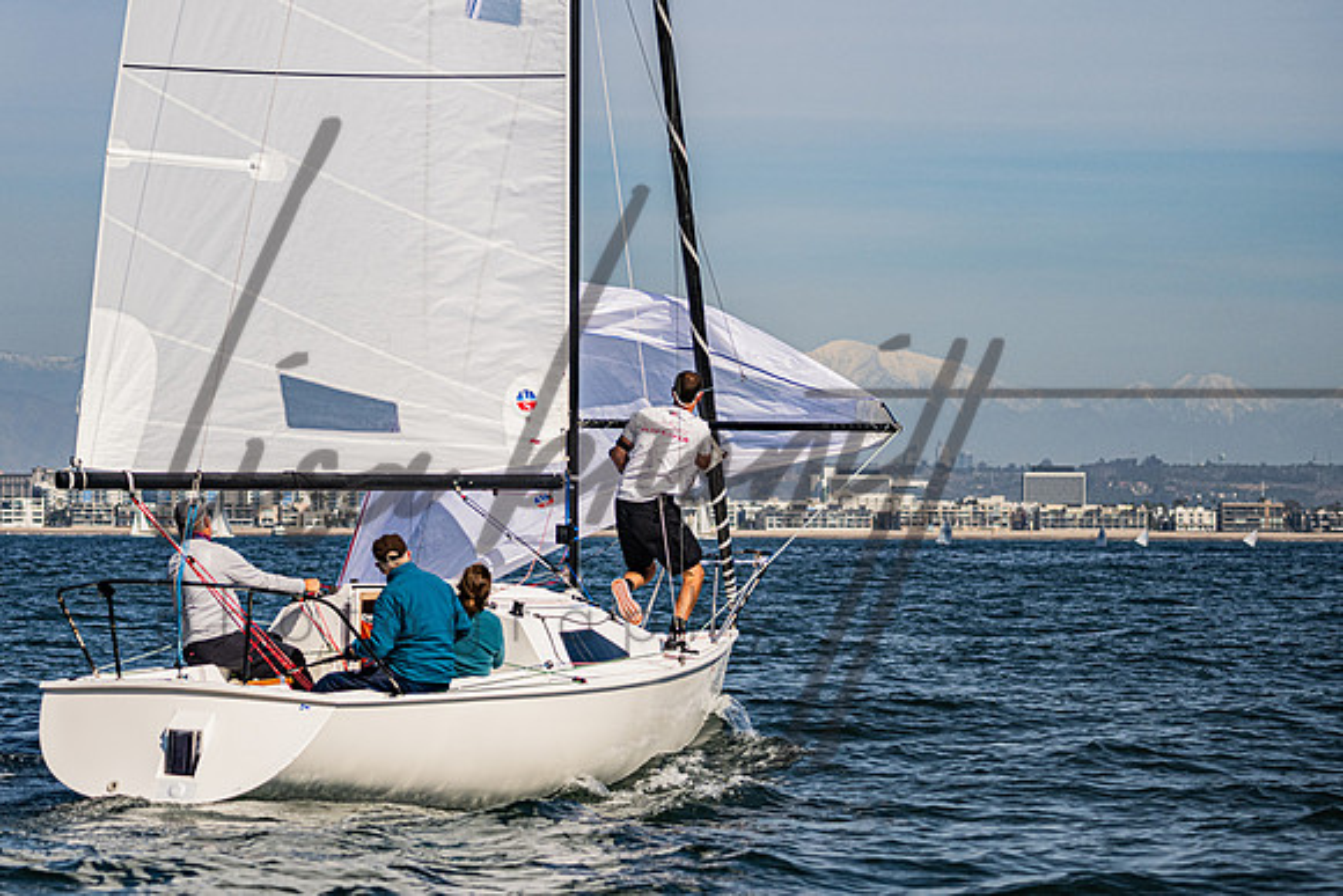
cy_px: 366
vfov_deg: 8.1
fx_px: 6363
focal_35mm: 171
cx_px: 455
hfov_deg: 12.0
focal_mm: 125
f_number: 5.6
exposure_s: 1/5000
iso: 320
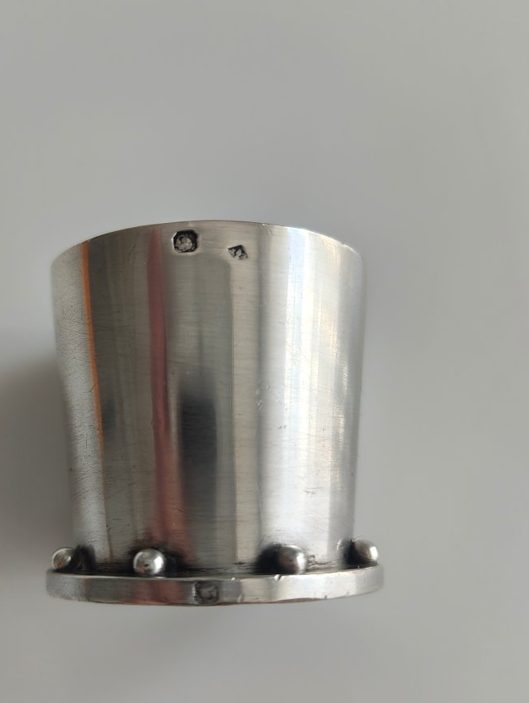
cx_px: 206
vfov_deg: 55.2
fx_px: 671
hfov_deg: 42.8
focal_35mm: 33
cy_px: 378
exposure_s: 1/100
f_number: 1.88
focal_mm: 5.56
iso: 151
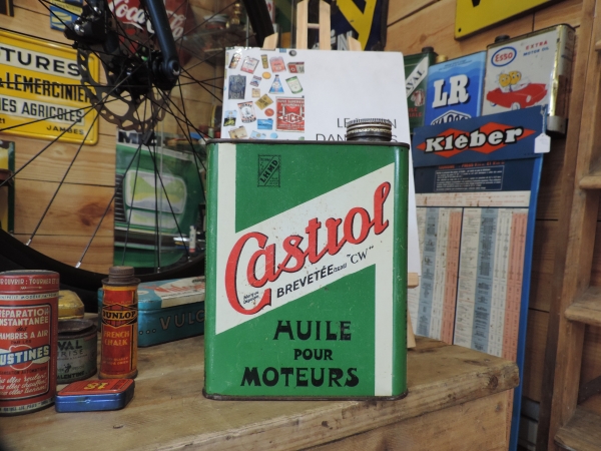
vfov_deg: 56.8
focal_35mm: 24
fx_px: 417
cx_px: 300
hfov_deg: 71.6
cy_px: 226
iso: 320
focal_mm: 4.3
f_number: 3
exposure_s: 1/30
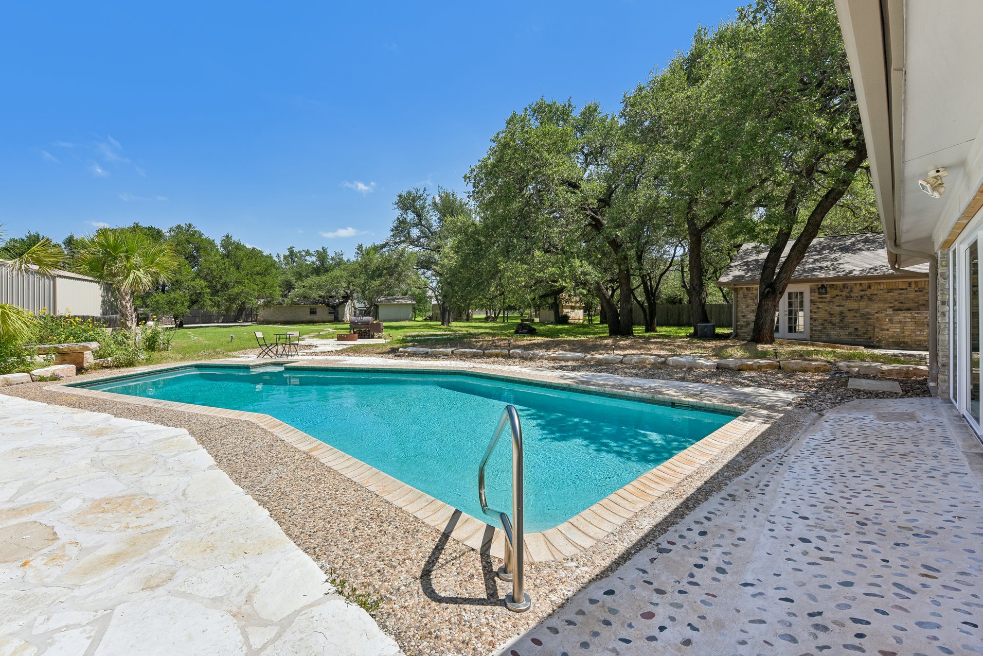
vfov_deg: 77.3
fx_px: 410
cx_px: 460
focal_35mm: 15
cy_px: 318
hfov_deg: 100.3
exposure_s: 1/500
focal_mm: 14
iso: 100
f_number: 8
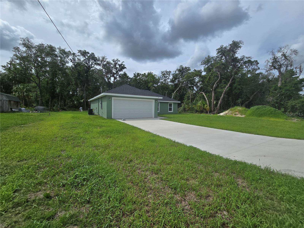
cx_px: 152
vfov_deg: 89.9
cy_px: 114
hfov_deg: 106.2
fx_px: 114
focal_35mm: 13
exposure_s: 1/4131
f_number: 2.2
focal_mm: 2.2
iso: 50
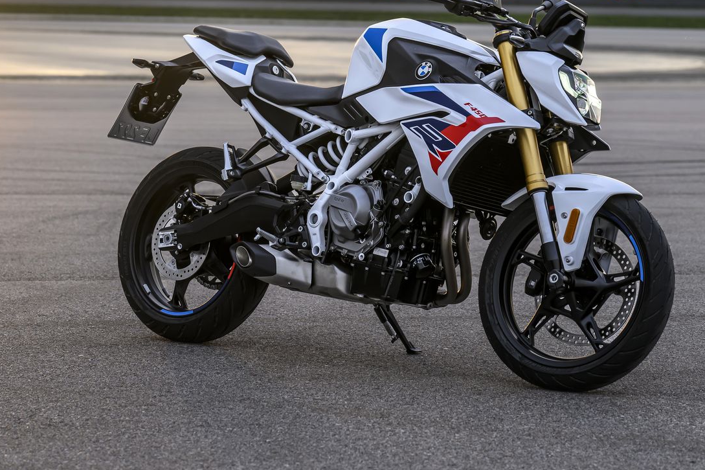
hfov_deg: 16.0
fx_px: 2506
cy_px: 139
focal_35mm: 128
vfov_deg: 10.7
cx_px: 353
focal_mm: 83
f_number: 4.5
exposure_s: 1/40
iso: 200
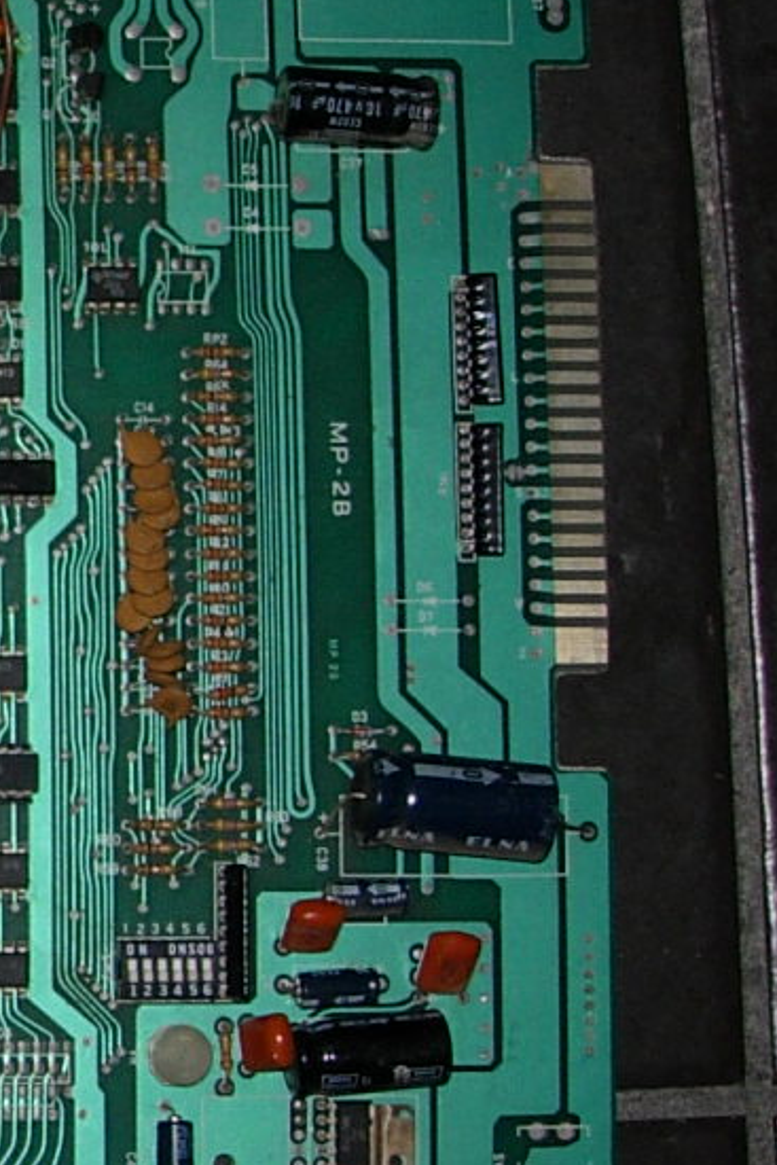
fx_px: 3720
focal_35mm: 115
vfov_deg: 17.8
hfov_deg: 10.7
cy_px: 585
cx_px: -864
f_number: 2.8
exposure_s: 1/64
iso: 79
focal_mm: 7.8
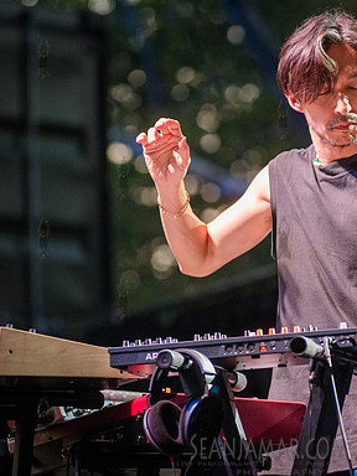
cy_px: 252
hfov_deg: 5.7
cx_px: 261
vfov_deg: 7.6
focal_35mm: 262
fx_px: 3603
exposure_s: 1/800
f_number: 4
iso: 5000
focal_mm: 170
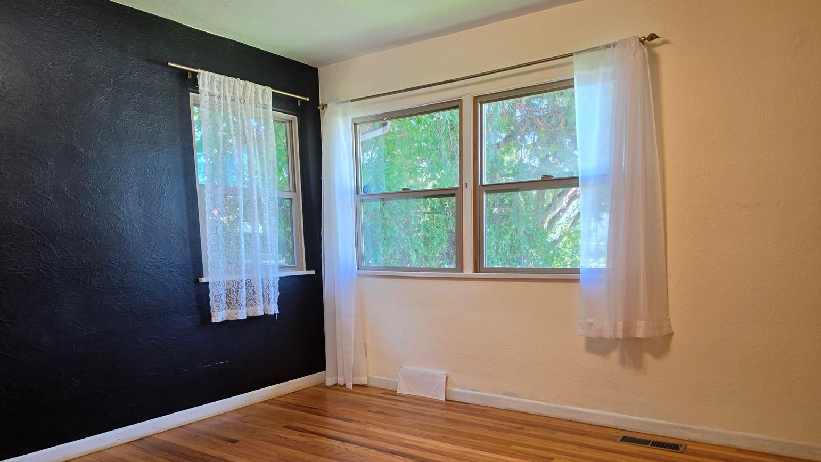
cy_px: 318
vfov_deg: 43.6
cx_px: 412
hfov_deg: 71.9
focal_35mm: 26
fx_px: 566
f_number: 1.4
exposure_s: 1/120
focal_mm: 6.5
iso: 100
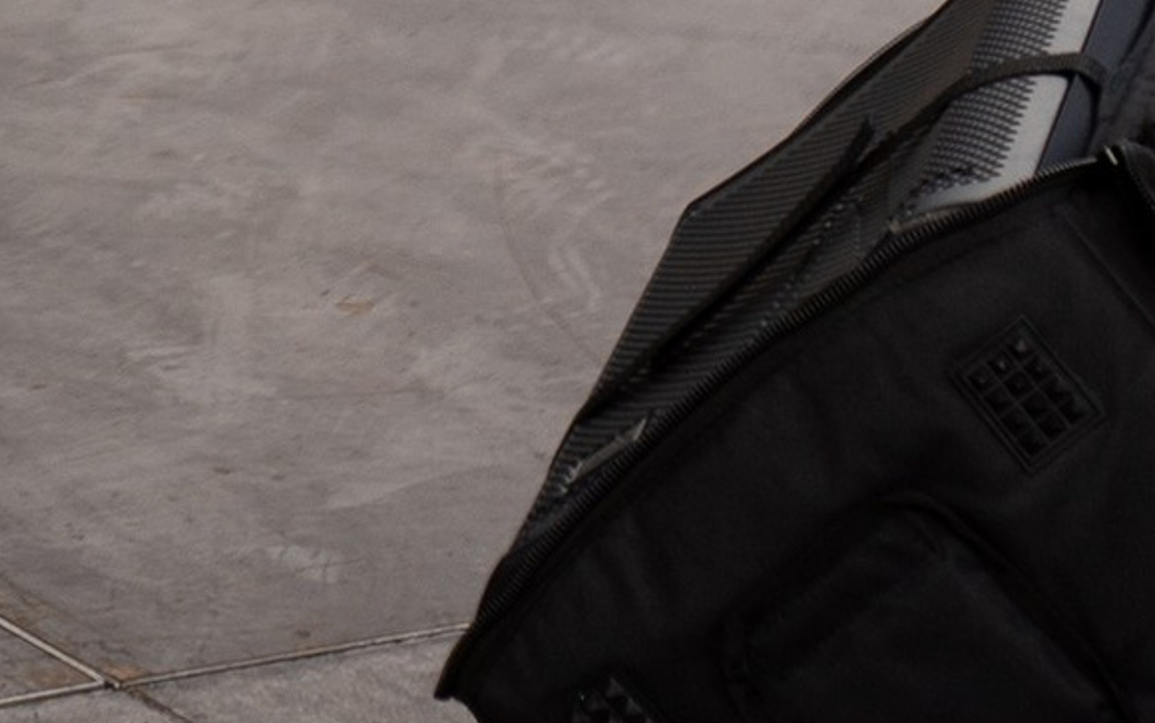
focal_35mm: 236
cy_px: -1799
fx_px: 7432
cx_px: -1069
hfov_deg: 8.5
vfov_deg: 5.1
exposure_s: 1/800
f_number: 2.2
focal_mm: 35
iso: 100
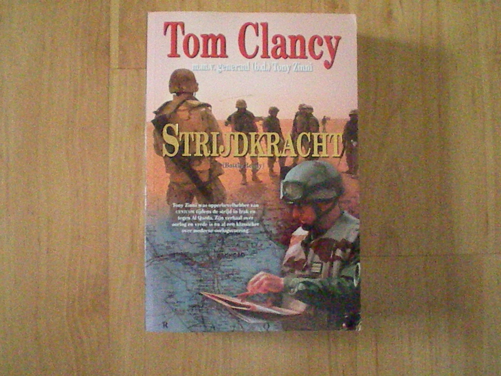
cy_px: 188
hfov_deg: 49.0
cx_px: 250
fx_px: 550
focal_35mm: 38
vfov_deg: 37.7
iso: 3933
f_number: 3.1
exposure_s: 1/50
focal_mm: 6.3
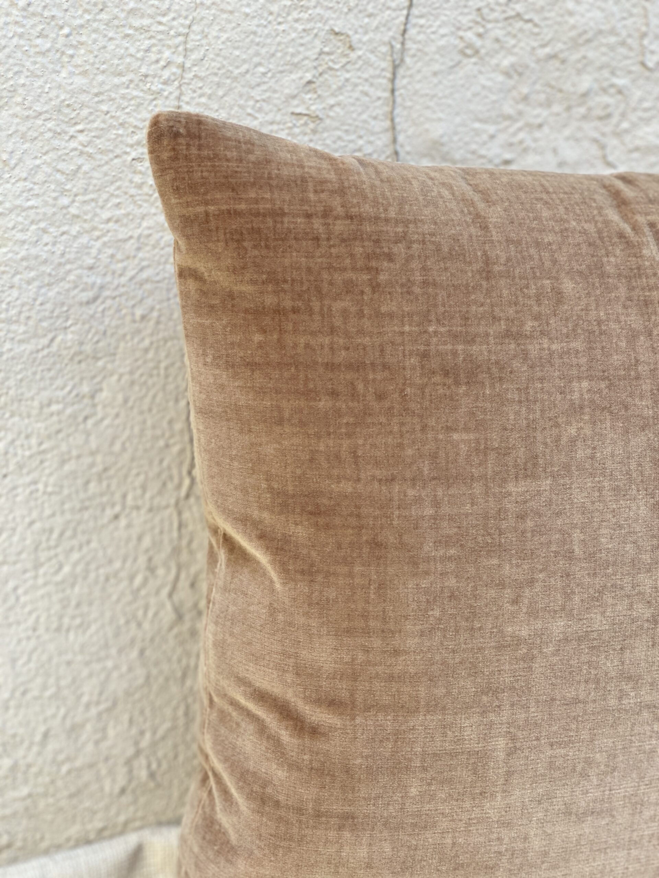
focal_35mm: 52
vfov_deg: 36.8
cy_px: 439
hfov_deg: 28.0
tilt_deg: -20.3
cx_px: 330
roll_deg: -3.7
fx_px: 1320
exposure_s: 1/122
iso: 80
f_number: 2
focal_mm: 6
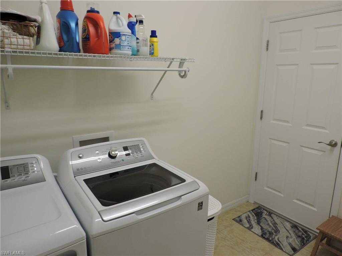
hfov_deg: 71.6
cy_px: 128
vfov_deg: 56.8
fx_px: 237
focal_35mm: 24
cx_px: 171
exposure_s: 1/30
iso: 100
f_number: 3
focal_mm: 4.3
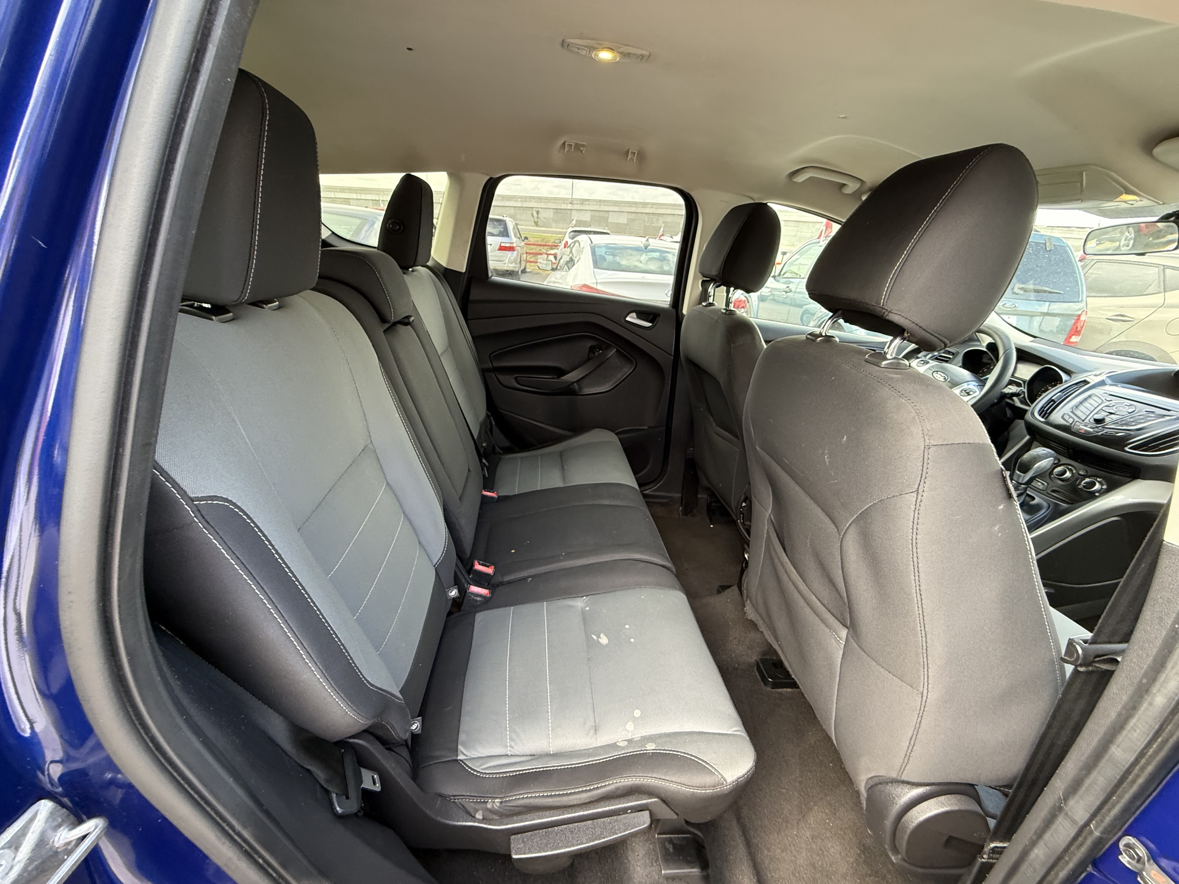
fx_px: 477
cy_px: 442
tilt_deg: -25.2
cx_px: 590
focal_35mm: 14
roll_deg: -5.6
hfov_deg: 102.1
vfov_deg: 85.7
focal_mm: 2.22
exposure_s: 1/99
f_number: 2.2
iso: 320
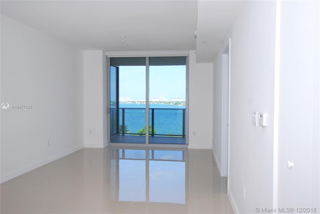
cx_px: 160
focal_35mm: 30
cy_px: 107
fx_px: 267
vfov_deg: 43.7
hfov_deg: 61.9
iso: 140
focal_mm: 20
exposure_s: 1/125
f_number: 5.6
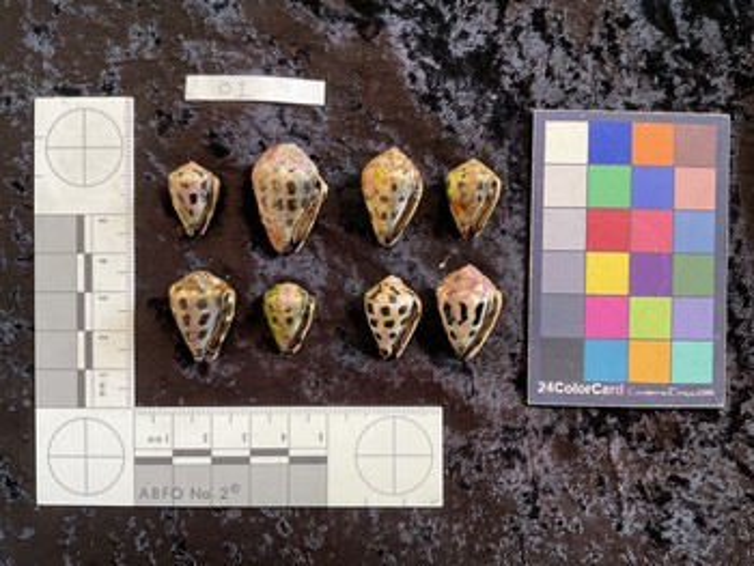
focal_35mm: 29
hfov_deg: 61.6
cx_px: 377
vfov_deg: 48.3
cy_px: 283
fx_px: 632
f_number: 1.8
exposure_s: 1/60
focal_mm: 3
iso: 50
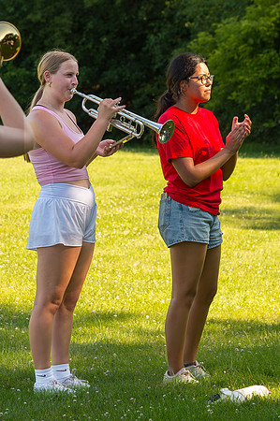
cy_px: 126
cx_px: 160
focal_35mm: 201
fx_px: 2347
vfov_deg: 10.2
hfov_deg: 6.8
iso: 1250
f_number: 5.6
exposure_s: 1/640
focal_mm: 95
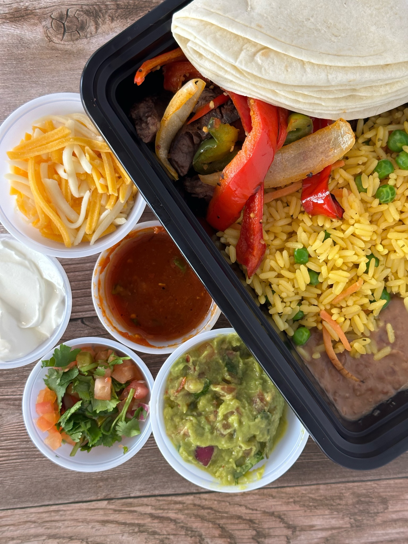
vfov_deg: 39.7
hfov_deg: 30.3
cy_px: 272
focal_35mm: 48
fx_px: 755
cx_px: 204
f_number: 1.78
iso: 160
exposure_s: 1/60
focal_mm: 6.86
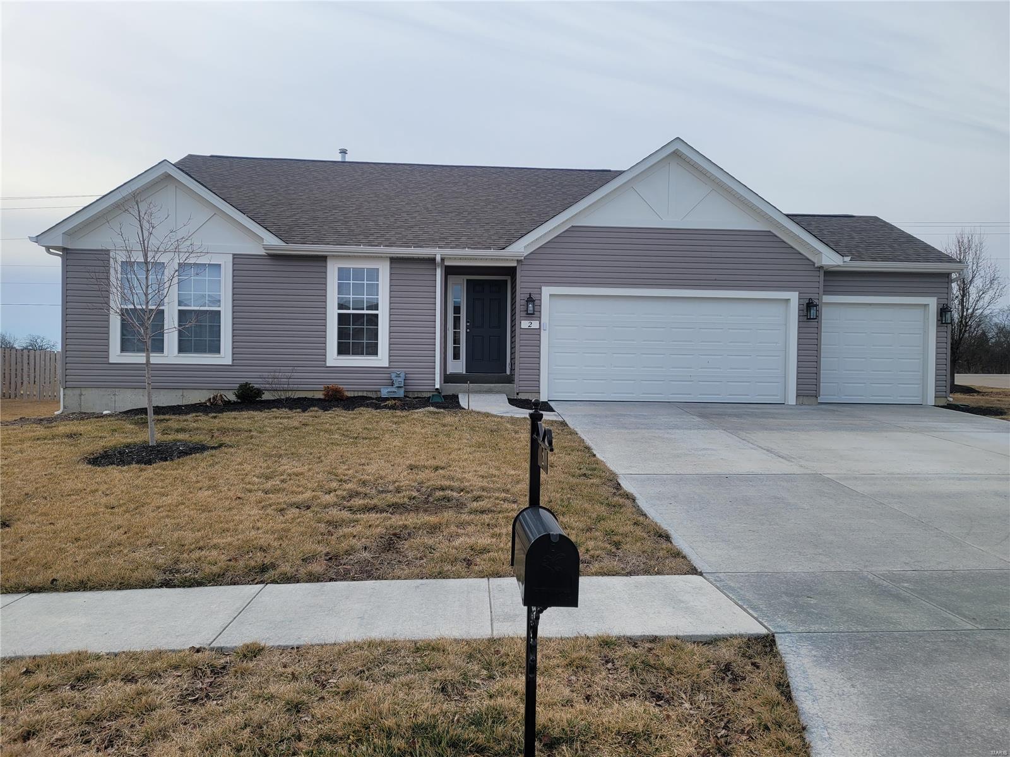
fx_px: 759
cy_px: 378
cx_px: 505
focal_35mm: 26
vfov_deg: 53.1
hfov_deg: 67.3
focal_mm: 5.4
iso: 40
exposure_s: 1/1854
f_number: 1.8
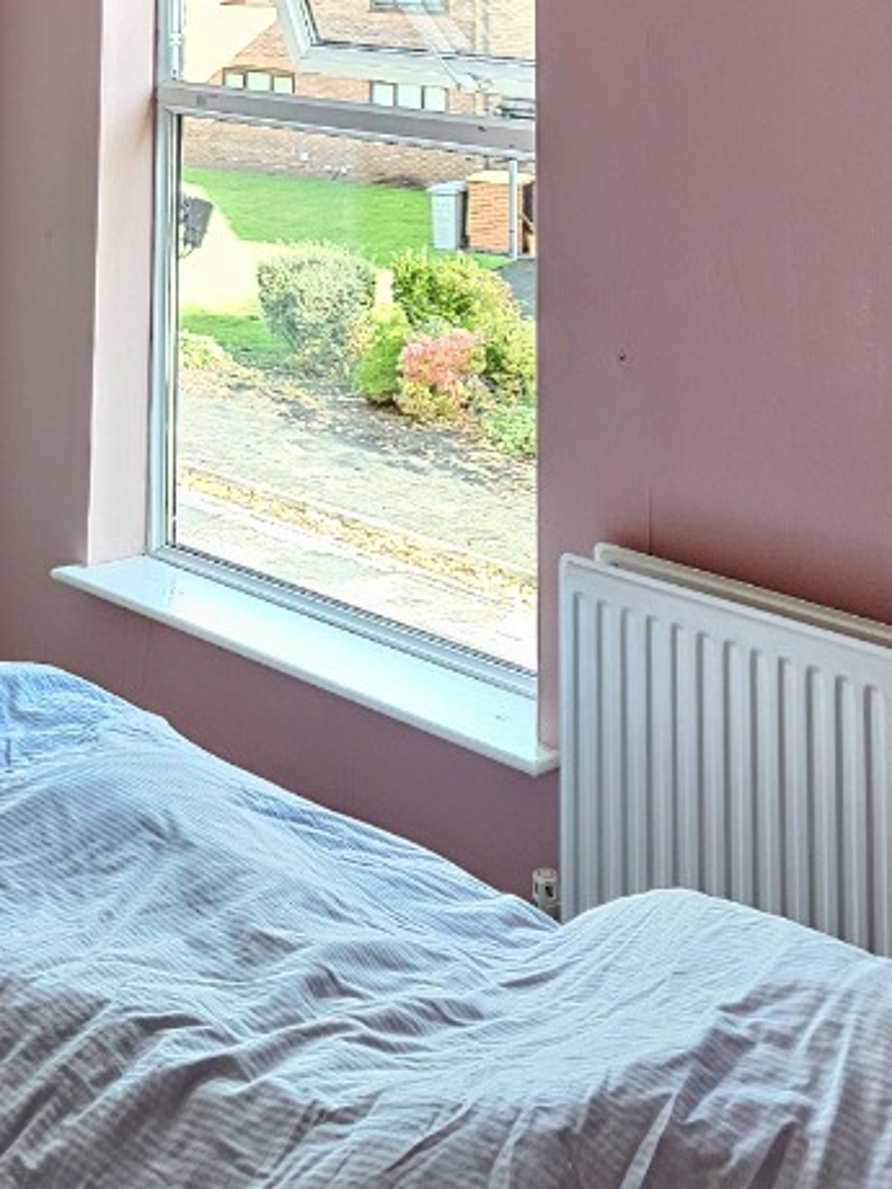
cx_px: 85
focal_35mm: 60
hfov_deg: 23.7
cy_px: -310
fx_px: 2061
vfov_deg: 27.5
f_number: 1.7
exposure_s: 1/100
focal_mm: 6.3
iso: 320
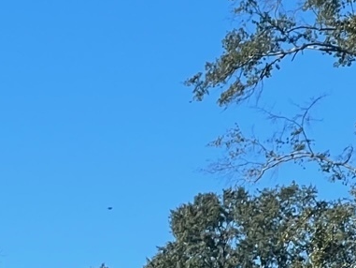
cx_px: -260
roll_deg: +1.4
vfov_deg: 3.6
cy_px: 459
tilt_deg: +5.2
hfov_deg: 4.8
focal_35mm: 407
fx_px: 4187
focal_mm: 9
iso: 32
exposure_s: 1/657
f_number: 2.8
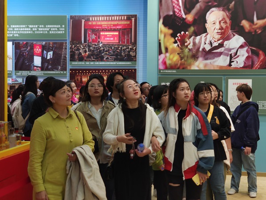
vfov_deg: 45.4
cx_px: 133
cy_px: 100
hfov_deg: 58.4
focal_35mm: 31
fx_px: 238
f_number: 2.2
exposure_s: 1/50
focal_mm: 6.22
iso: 351
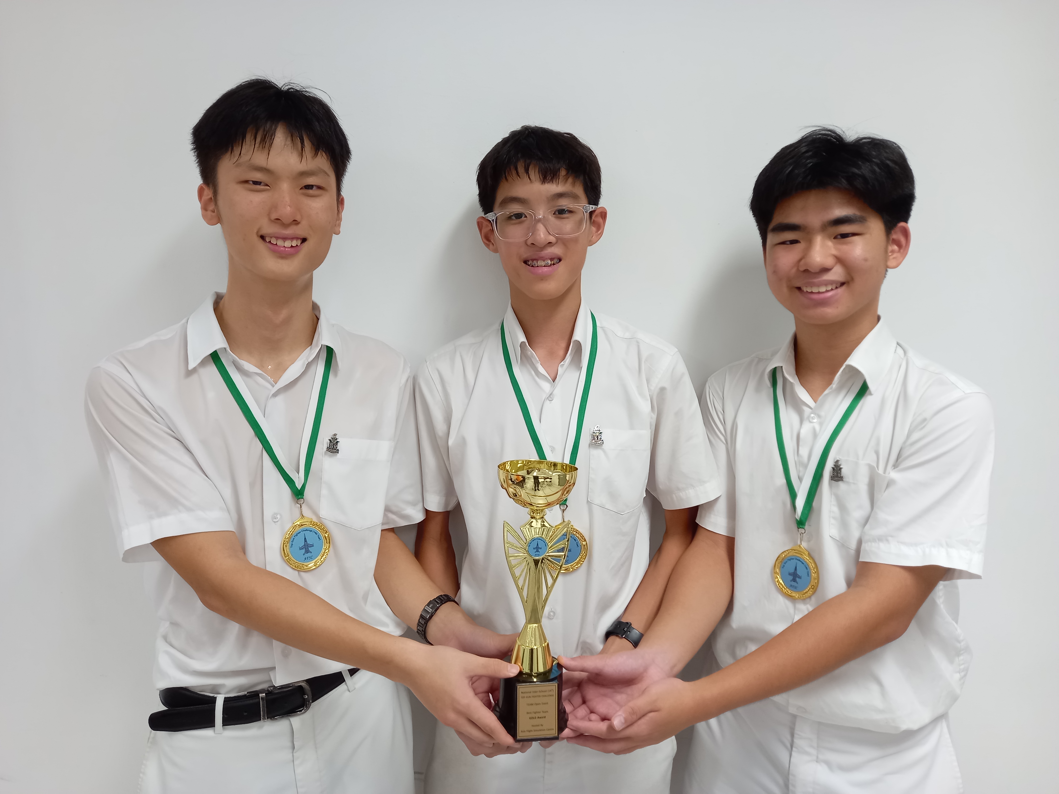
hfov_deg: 69.4
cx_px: 530
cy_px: 397
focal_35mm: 25
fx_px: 765
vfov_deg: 54.9
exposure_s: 1/60
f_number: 2
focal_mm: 4.6
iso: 200
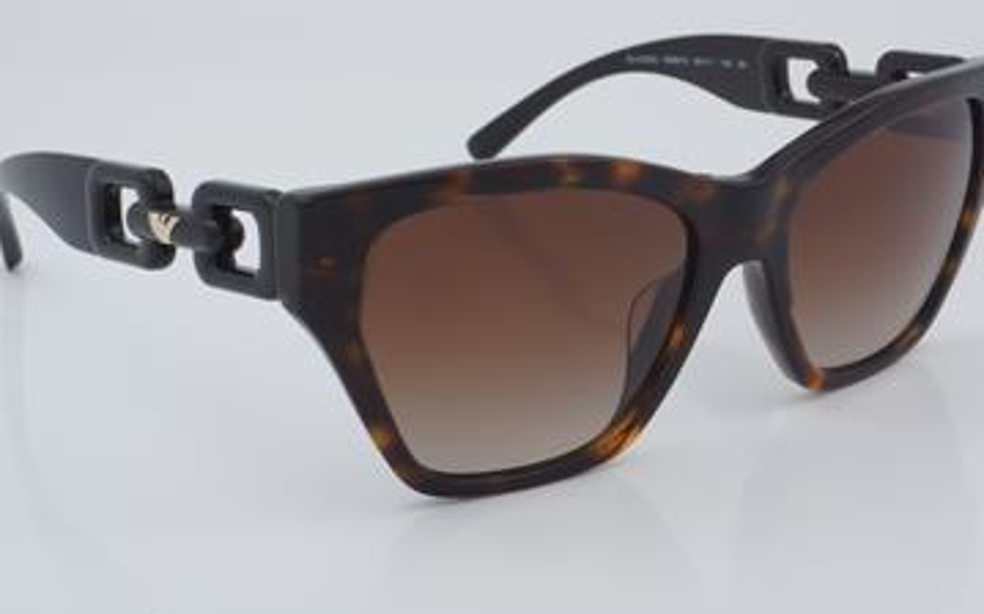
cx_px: 502
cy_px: 271
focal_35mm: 77
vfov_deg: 17.0
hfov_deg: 27.0
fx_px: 2052
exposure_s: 1/4
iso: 100
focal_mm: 45
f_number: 32
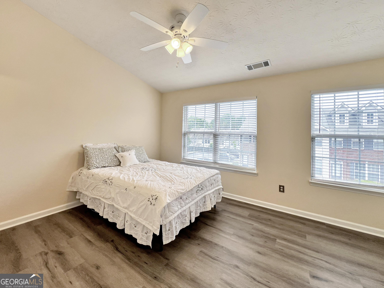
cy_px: 144
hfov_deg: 106.2
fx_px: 144
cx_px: 192
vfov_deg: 89.9
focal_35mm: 13
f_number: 1.8
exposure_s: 1/138
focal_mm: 1.57
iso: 32
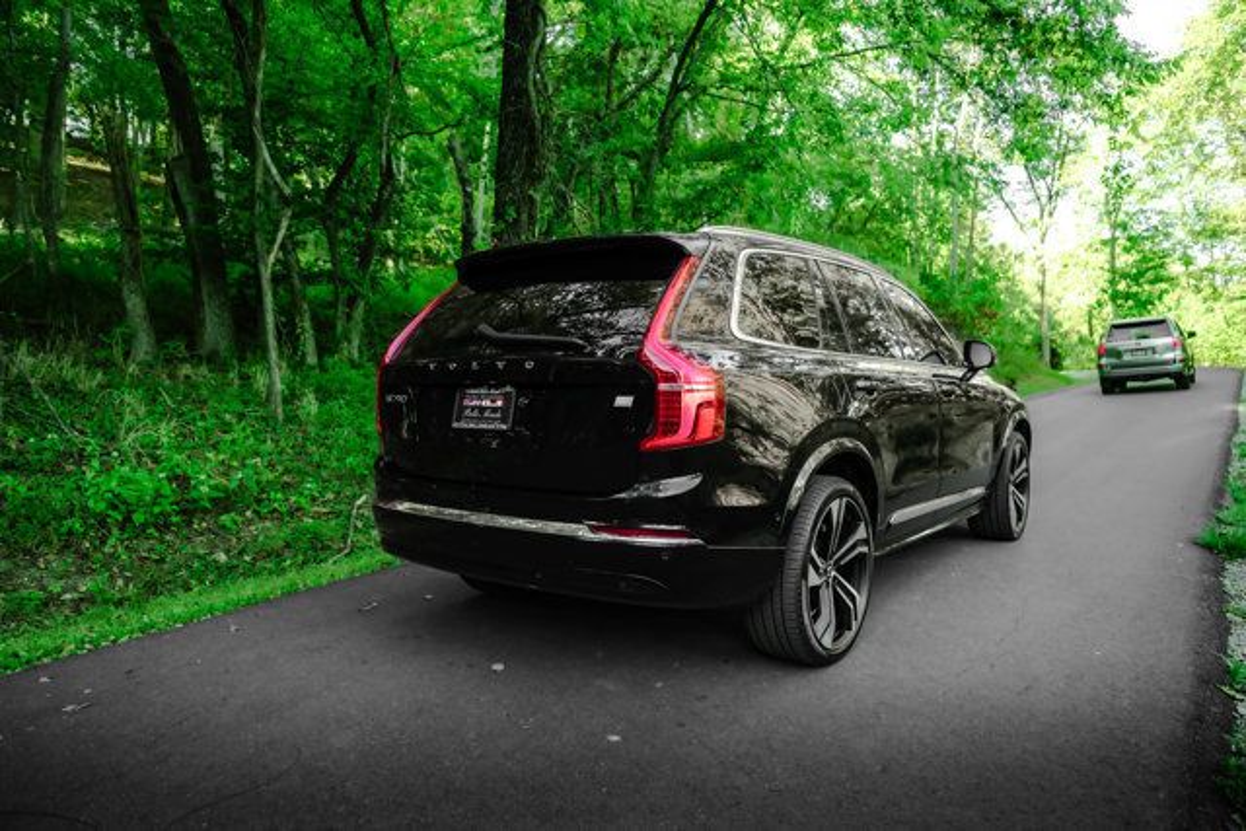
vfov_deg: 53.2
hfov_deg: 73.7
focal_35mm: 24
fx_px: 831
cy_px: 416
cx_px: 623
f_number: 2.8
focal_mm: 24
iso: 500
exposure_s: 1/320
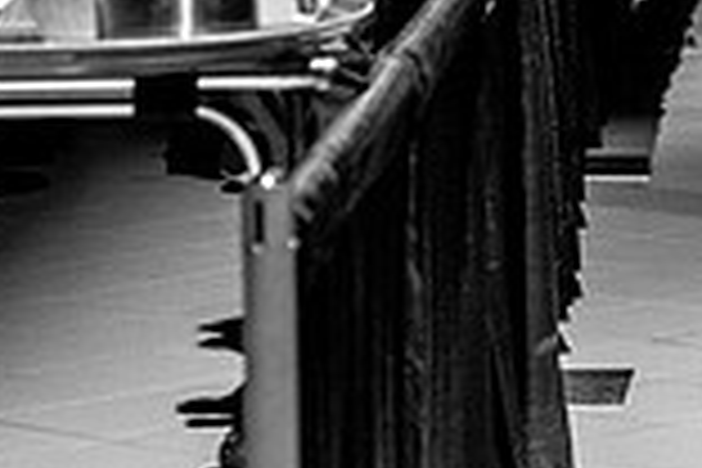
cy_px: -250
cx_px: 950
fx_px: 5089
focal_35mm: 261
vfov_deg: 5.2
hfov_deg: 7.8
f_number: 4
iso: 4000
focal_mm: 70
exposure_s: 1/160
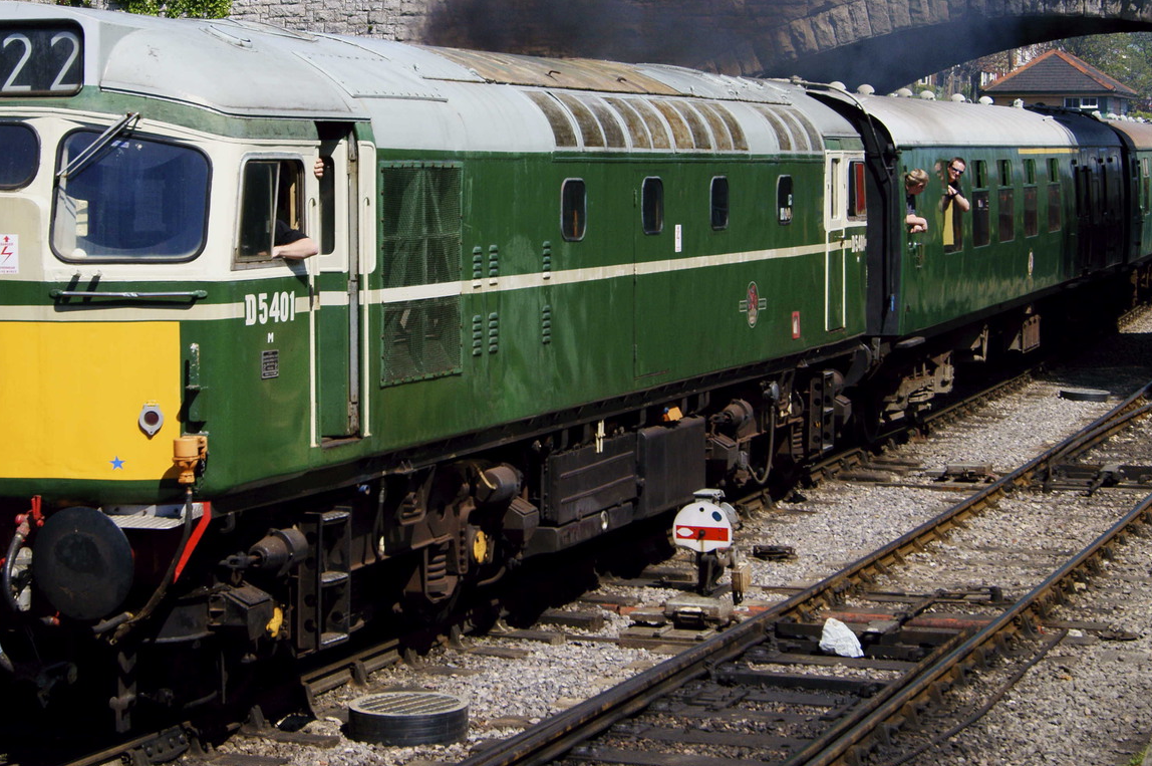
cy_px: 269
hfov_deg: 23.2
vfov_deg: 15.5
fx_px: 2808
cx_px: 473
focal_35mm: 88
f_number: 8
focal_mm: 35
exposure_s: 1/500
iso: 200
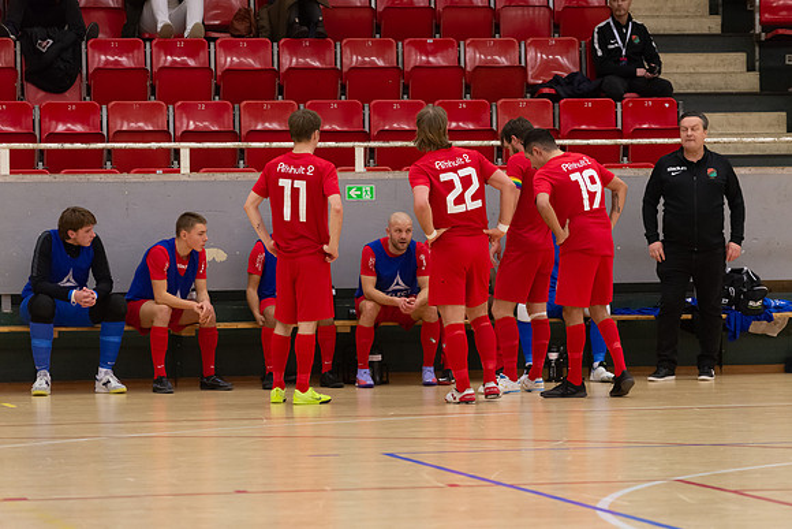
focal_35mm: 155
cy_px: 264
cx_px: 396
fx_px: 3411
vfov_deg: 8.9
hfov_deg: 13.2
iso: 4500
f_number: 4.8
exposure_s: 1/640
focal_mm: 155
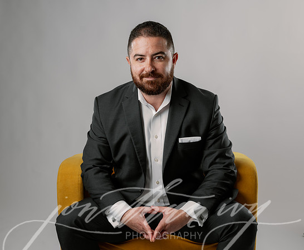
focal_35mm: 57
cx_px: 155
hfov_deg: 32.4
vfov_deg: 27.0
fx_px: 523
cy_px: 125
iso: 100
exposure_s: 1/200
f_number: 5
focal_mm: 50
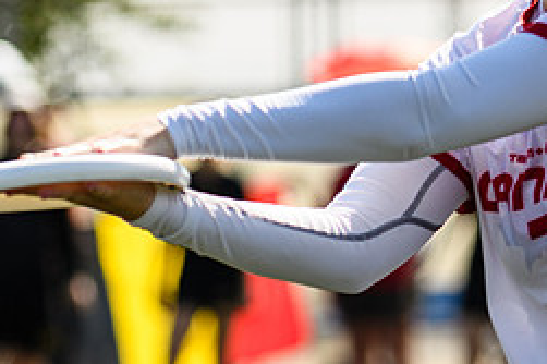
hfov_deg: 3.3
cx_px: 677
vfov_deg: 2.2
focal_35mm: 620
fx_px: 9414
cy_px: -73
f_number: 3.2
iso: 125
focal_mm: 125
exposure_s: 1/1000
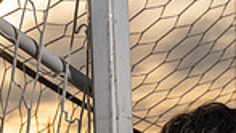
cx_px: 231
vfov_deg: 5.3
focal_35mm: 224
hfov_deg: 9.6
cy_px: 319
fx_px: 1403
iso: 100
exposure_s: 1/250
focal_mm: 70
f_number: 8
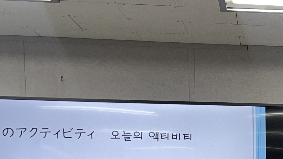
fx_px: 705
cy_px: 297
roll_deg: -0.4
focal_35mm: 94
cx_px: 350
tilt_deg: -6.5
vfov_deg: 11.8
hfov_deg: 21.0
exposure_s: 1/120
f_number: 1.6
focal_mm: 5.1
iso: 80
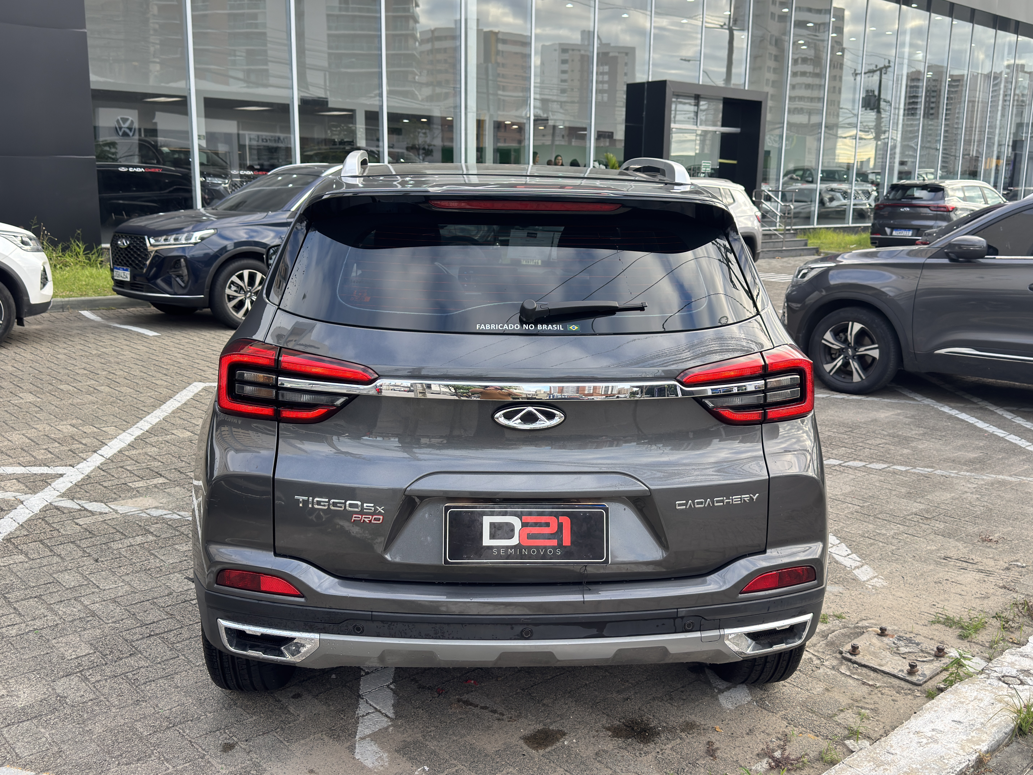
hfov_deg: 52.6
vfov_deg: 40.7
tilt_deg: -10.9
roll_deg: -1.9
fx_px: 1044
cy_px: 388
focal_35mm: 35
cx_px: 516
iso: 100
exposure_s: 1/354
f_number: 1.78
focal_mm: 6.76
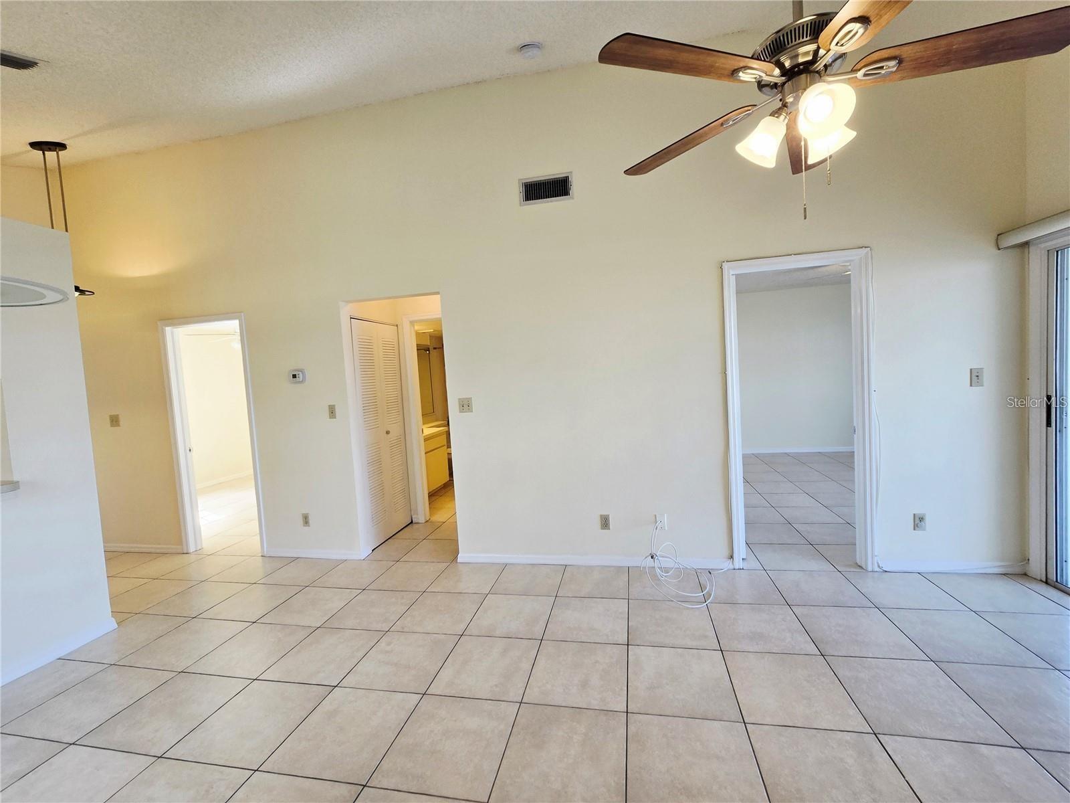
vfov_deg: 89.9
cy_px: 402
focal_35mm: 13
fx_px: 402
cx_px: 535
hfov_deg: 106.2
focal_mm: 2.2
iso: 80
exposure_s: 1/120
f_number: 2.2
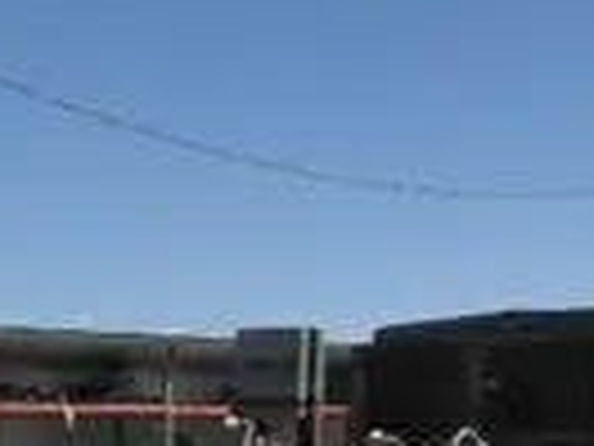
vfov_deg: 16.0
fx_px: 1459
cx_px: 135
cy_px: 662
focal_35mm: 85
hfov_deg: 22.8
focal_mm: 5
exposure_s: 1/160
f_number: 8.5
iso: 64
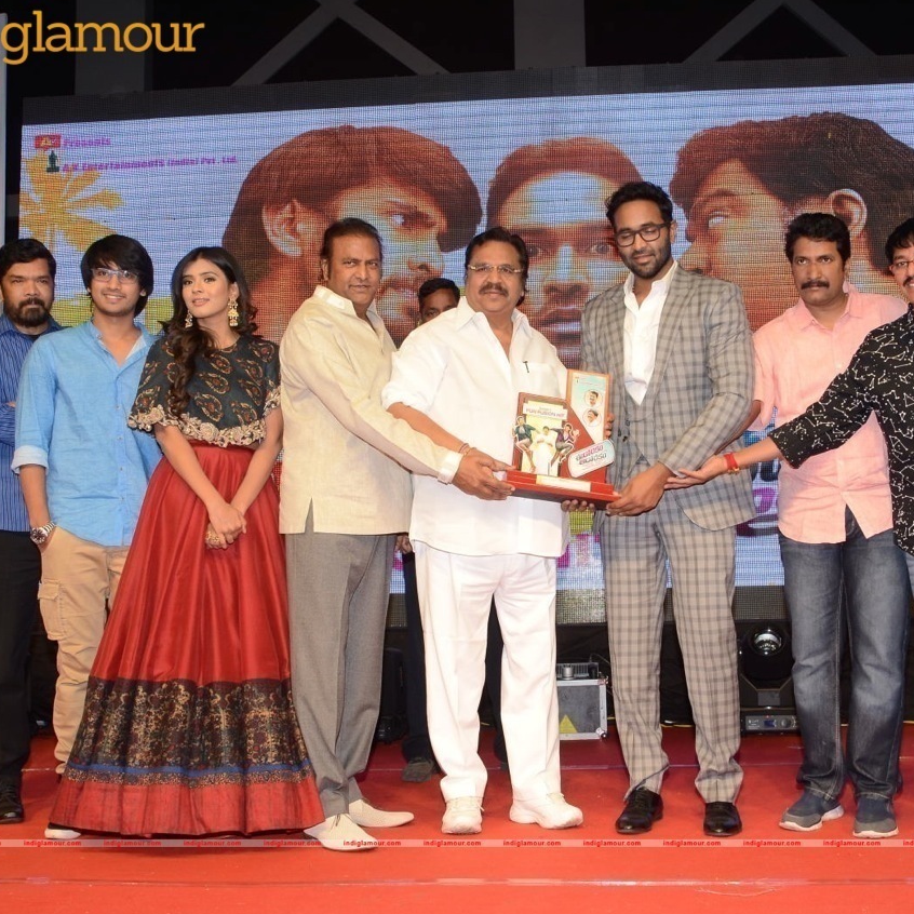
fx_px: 1285
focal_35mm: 43
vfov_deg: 39.2
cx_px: 532
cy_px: 462
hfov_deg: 39.1
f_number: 6.3
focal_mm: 22
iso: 500
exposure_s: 1/125
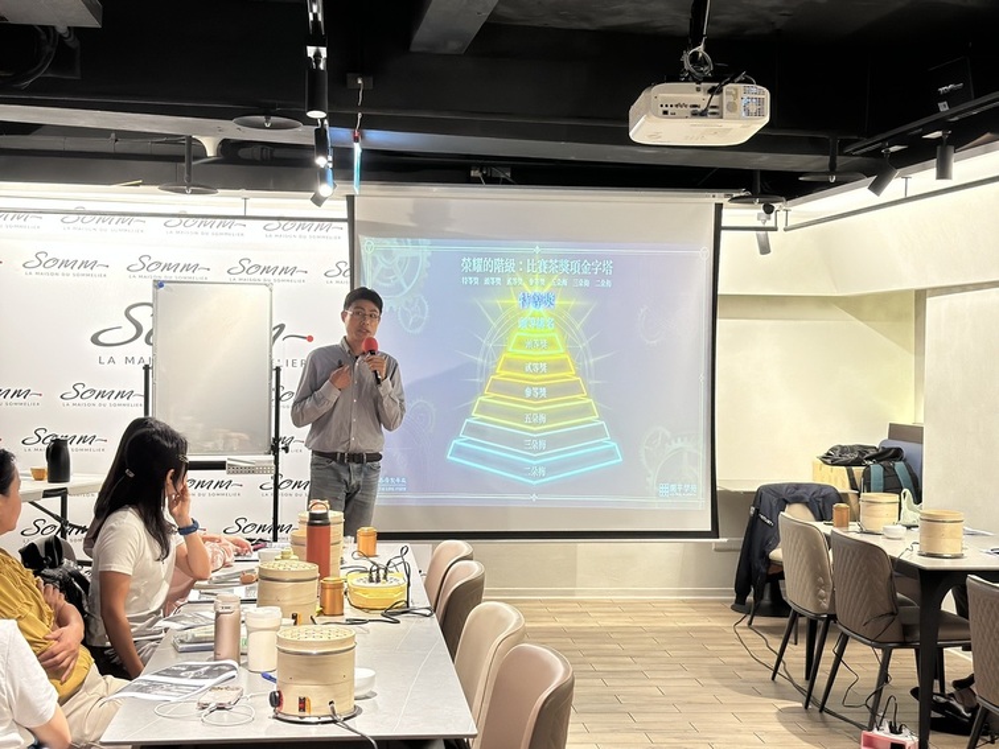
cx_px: 500
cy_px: 374
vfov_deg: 30.3
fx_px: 1385
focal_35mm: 48
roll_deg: -1.2
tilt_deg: -1.0
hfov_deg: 39.7
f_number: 1.78
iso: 160
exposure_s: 1/60
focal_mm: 6.86
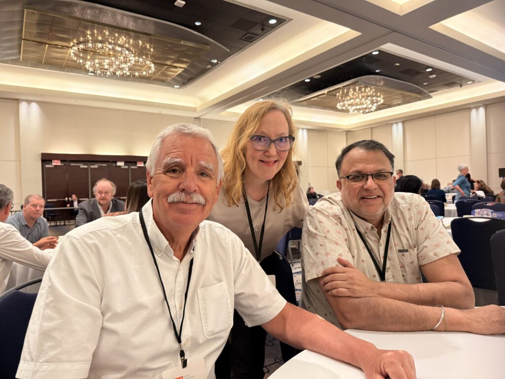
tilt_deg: +0.1
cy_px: 190
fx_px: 350
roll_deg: +1.8
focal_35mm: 24
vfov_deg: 56.8
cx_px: 252
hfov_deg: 71.6
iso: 400
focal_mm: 6.76
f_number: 1.78
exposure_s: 1/60
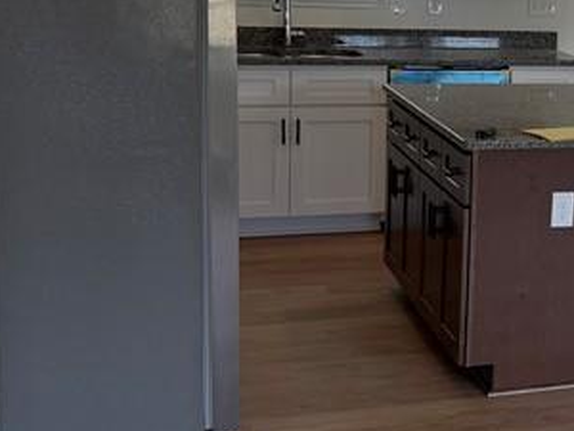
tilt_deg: -6.0
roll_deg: -2.5
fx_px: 1360
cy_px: 86
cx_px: 821
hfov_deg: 20.8
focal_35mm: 82
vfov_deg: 17.8
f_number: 1.78
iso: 80
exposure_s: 1/281
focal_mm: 6.76
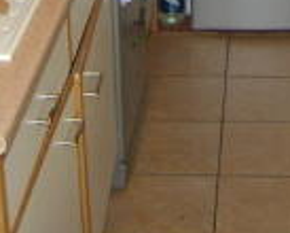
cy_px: -179
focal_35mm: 116
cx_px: 276
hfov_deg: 16.3
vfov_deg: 12.3
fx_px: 997
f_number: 2.2
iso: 50
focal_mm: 7.4
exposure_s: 1/30
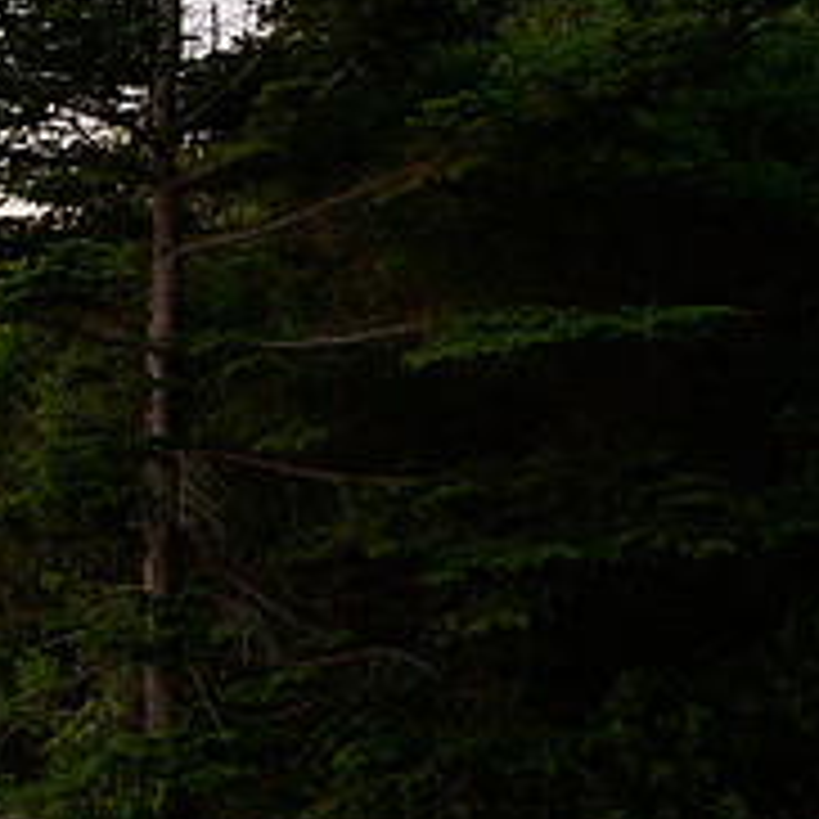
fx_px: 1740
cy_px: 97
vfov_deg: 25.7
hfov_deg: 24.6
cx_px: -90
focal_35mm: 65
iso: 800
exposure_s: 1/80
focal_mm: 24
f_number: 16
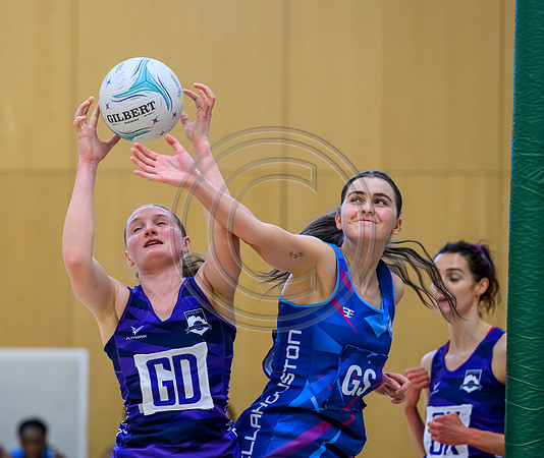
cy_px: 185
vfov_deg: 7.6
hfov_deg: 9.0
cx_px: 146
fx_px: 3450
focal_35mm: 210
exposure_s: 1/1000
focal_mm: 140
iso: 4000
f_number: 3.2
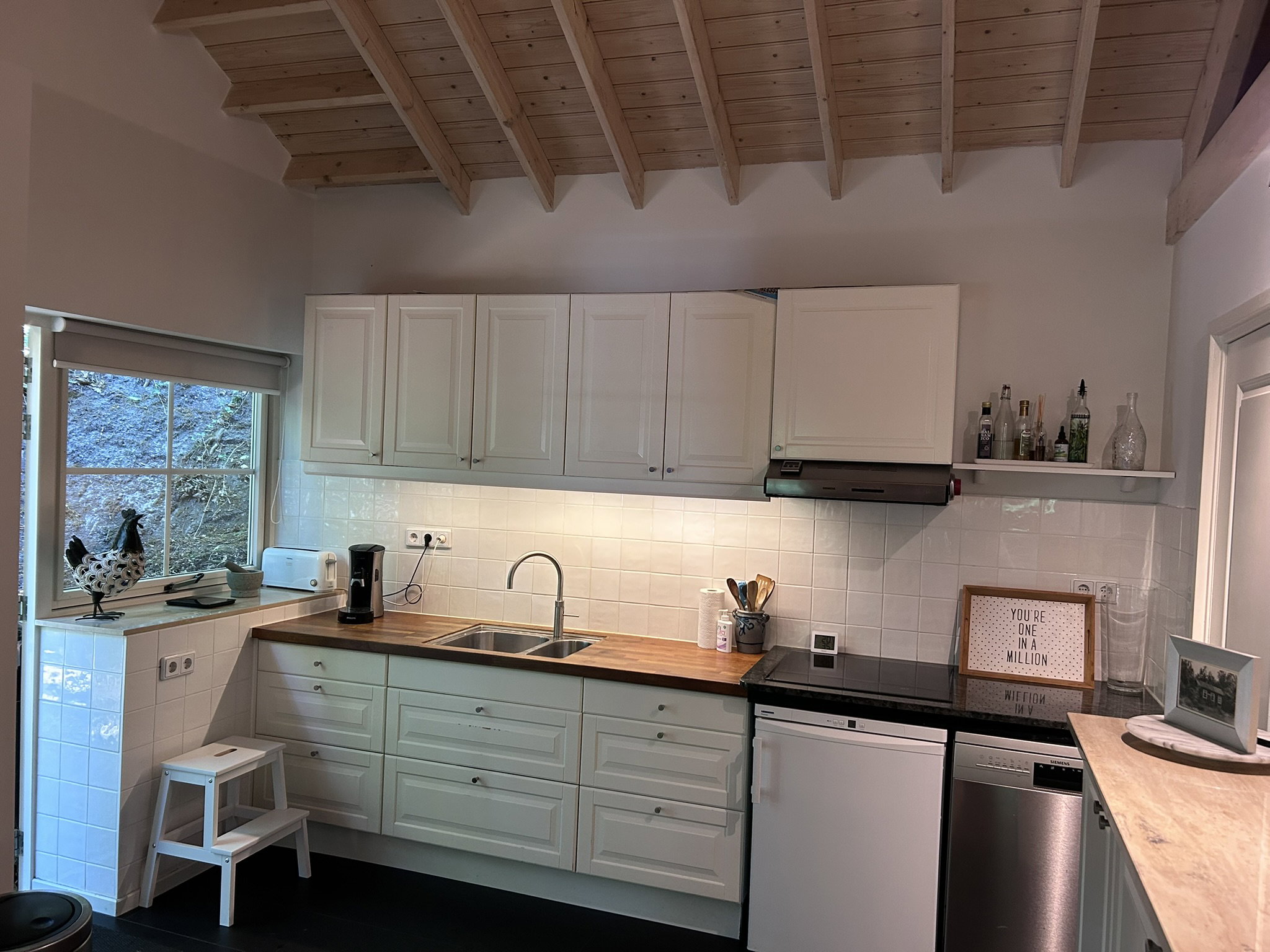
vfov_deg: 53.1
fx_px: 954
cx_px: 635
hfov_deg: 67.3
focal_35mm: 26
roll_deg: -2.5
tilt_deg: -1.0
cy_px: 476
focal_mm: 5.7
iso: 160
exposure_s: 1/44
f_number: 1.5
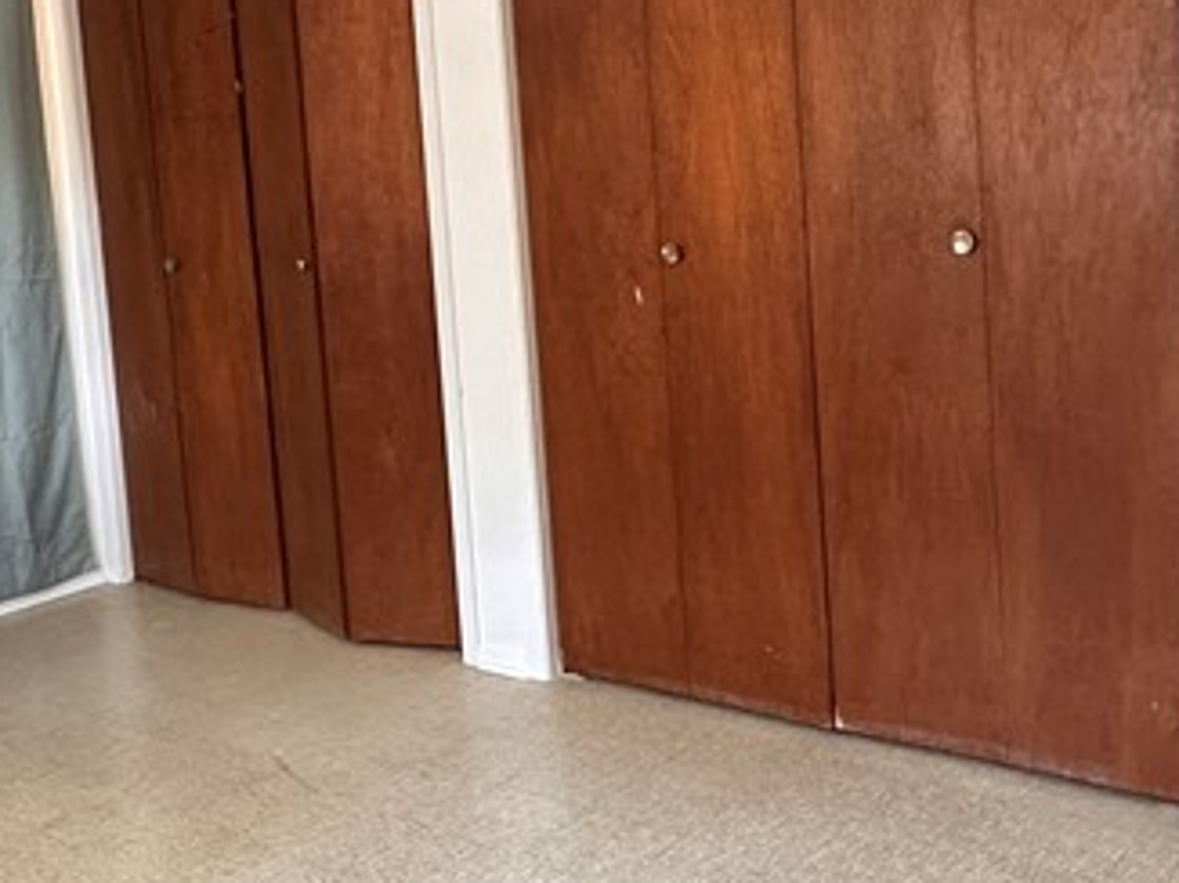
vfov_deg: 32.6
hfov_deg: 42.7
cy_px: 297
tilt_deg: -4.4
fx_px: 1498
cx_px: 467
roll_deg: +4.5
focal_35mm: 44
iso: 500
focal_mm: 2.22
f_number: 2.2
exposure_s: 1/60
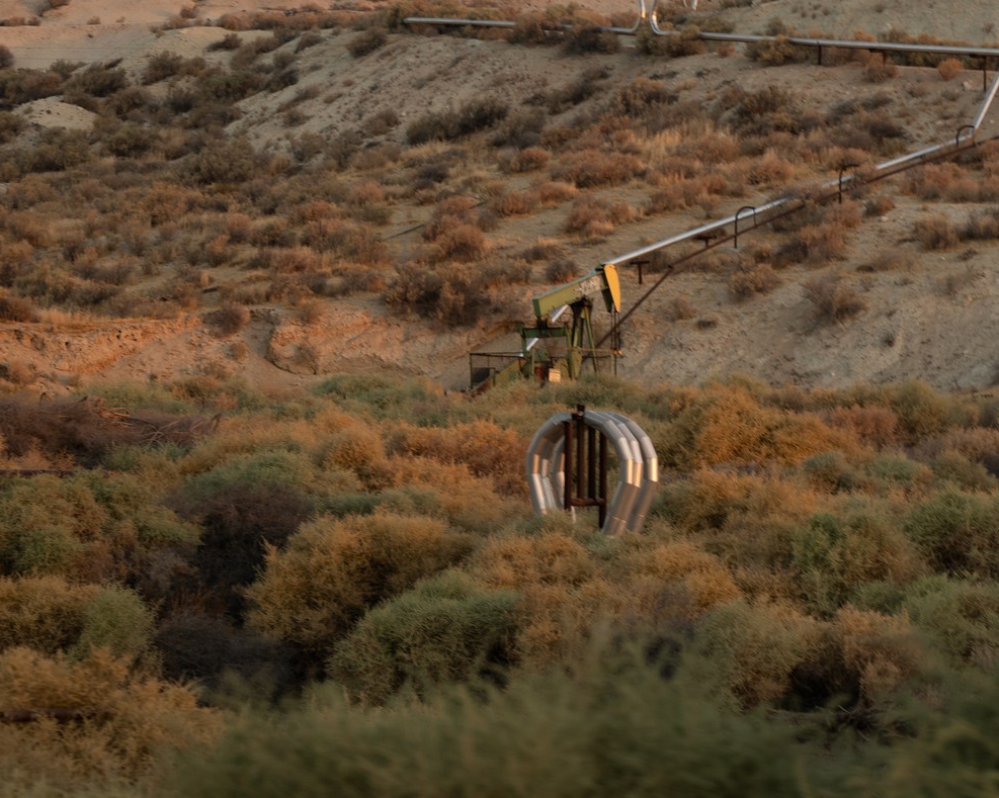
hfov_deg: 11.8
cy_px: 88
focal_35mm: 162
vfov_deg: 9.5
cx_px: 853
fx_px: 4788
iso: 100
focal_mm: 71
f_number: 2.8
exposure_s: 1/160
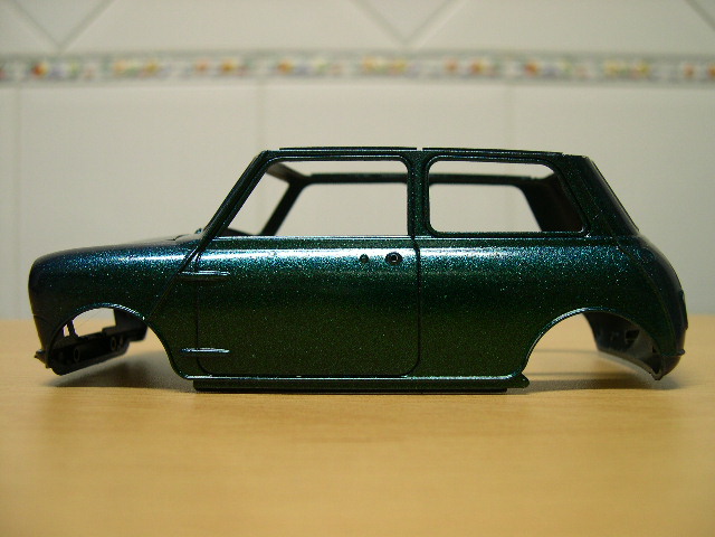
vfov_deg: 37.7
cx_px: 358
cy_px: 268
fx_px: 785
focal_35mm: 38
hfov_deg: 49.0
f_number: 2.8
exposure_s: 1/6.8
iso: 100
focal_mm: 8
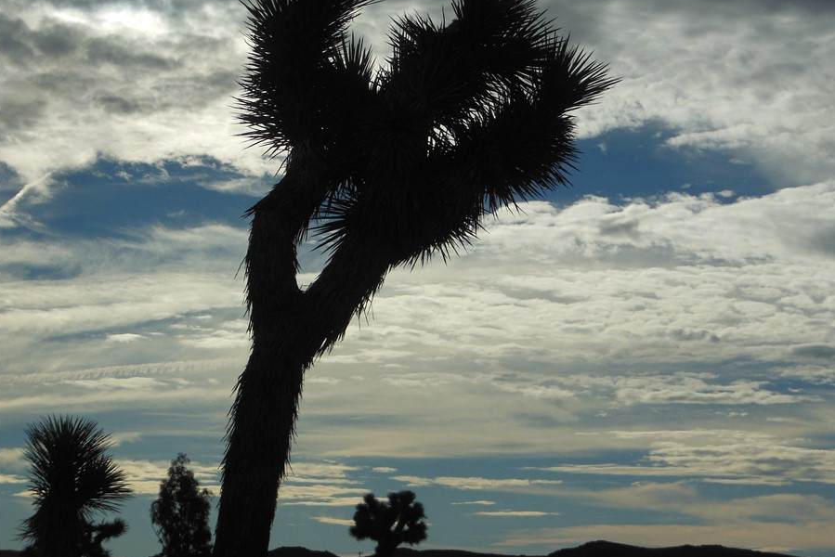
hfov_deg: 22.6
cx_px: 469
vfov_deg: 15.2
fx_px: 2088
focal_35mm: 90
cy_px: 274
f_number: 8.9
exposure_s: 1/1500
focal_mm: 13.6
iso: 125
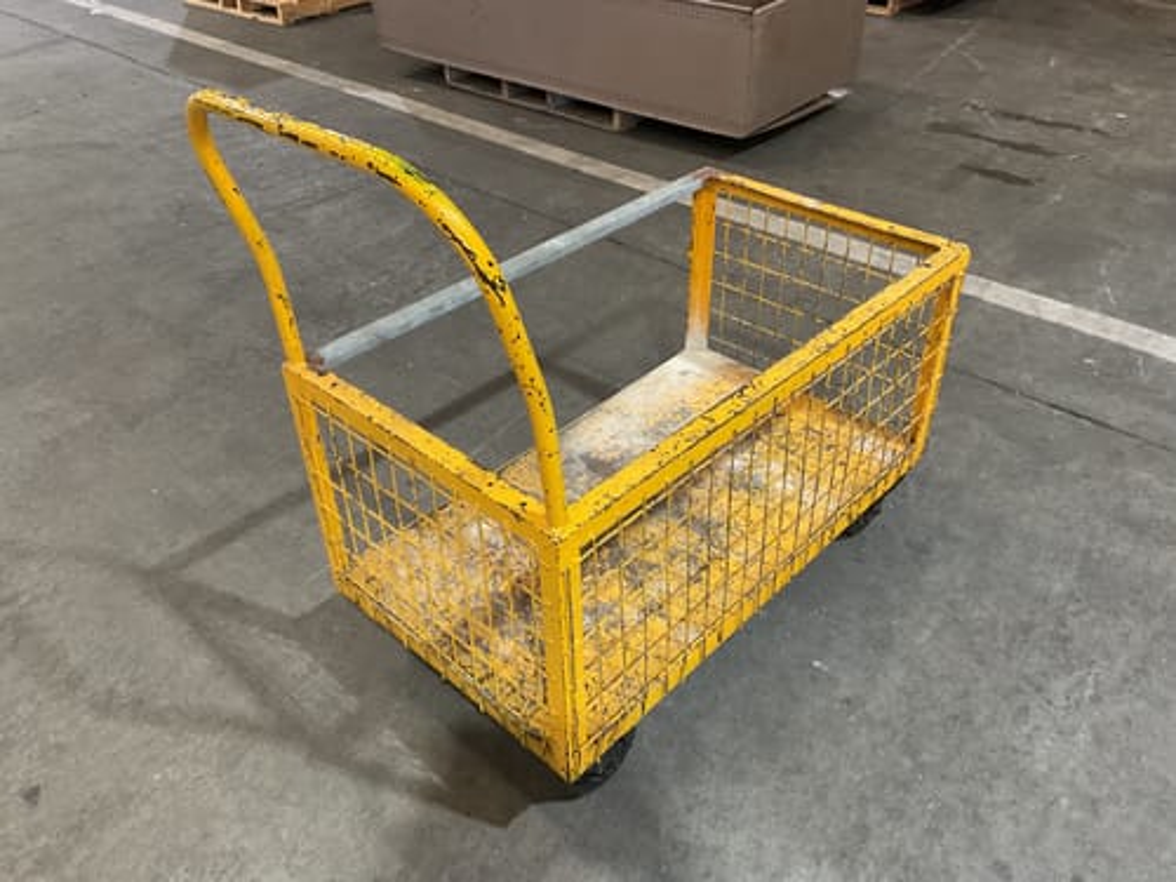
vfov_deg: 48.2
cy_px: 441
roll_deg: +1.4
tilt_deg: -36.2
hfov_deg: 61.7
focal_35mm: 29
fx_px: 985
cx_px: 588
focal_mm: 3
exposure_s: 1/60
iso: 160
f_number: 1.8
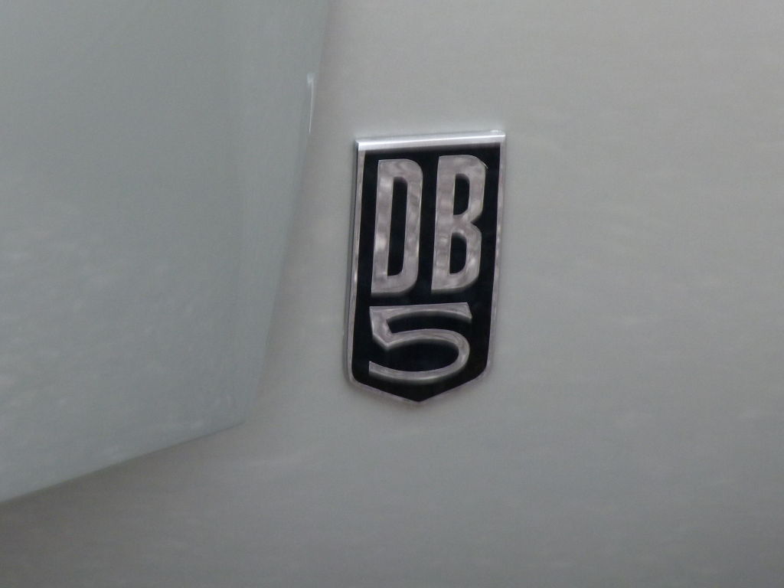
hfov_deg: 2.5
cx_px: 392
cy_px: 294
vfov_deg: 1.9
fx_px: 18096
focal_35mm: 799
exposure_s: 1/125
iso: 125
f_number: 5.2
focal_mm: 108
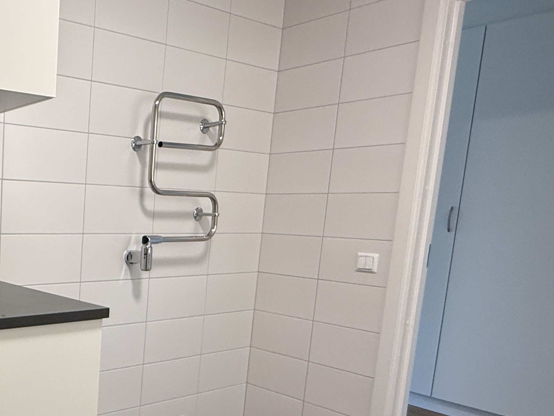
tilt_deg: -6.9
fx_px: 528
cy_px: 279
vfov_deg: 42.3
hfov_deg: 44.8
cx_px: -27
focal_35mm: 33
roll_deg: -1.7
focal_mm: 2.22
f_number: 2.2
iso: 200
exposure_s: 1/100
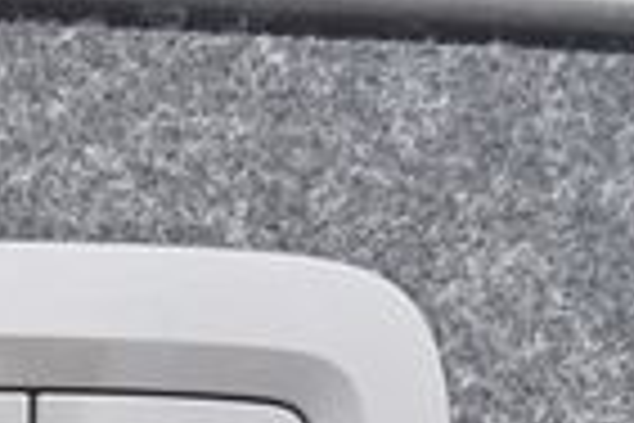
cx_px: -594
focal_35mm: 272
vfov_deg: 5.0
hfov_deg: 7.3
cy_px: 639
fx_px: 4790
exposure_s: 1/250
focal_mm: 30
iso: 500
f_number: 4.5
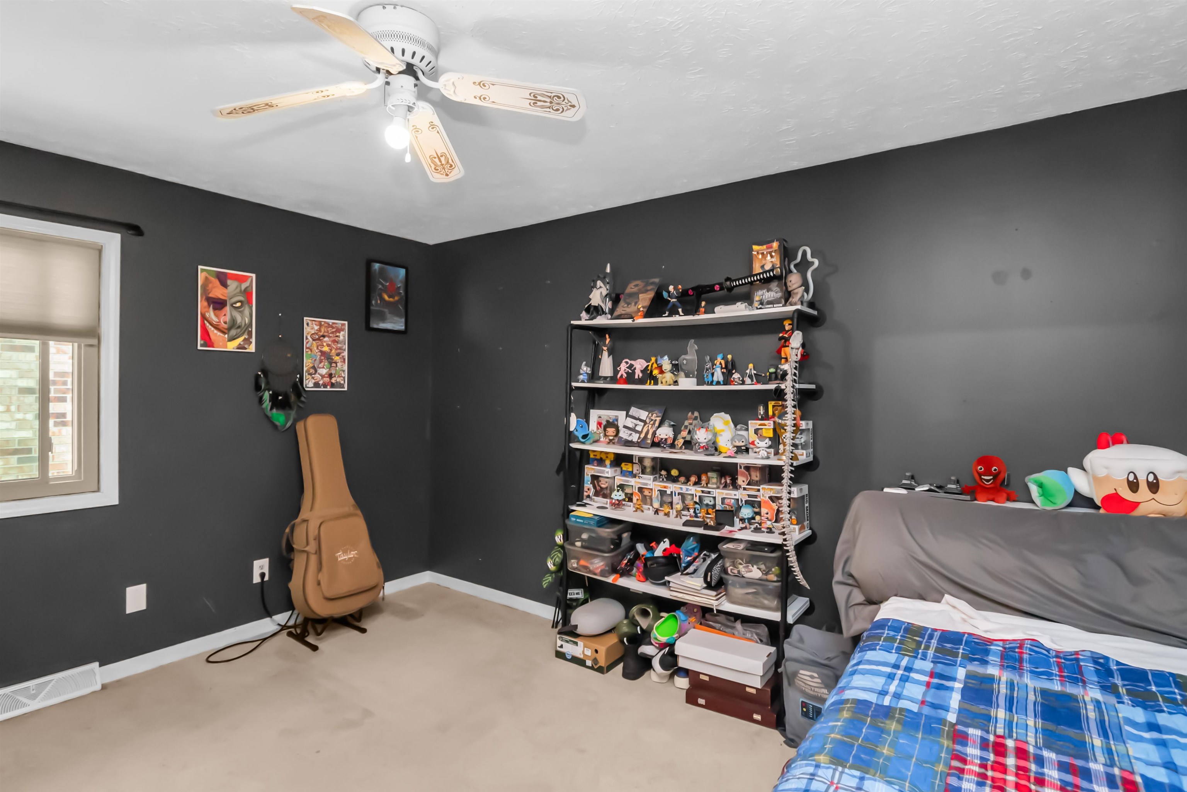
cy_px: 396
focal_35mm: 17
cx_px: 594
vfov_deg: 70.4
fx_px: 560
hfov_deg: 93.3
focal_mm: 11.5
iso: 4000
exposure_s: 1/125
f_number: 4.8
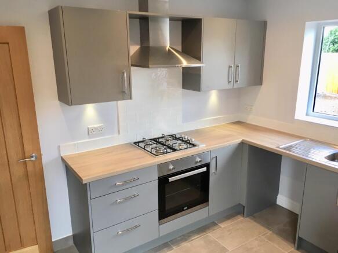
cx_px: 169
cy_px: 126
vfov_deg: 48.2
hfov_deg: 61.7
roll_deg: +0.3
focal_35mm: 29
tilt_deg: -14.1
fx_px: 283
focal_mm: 4.15
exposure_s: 1/33
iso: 25
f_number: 2.2
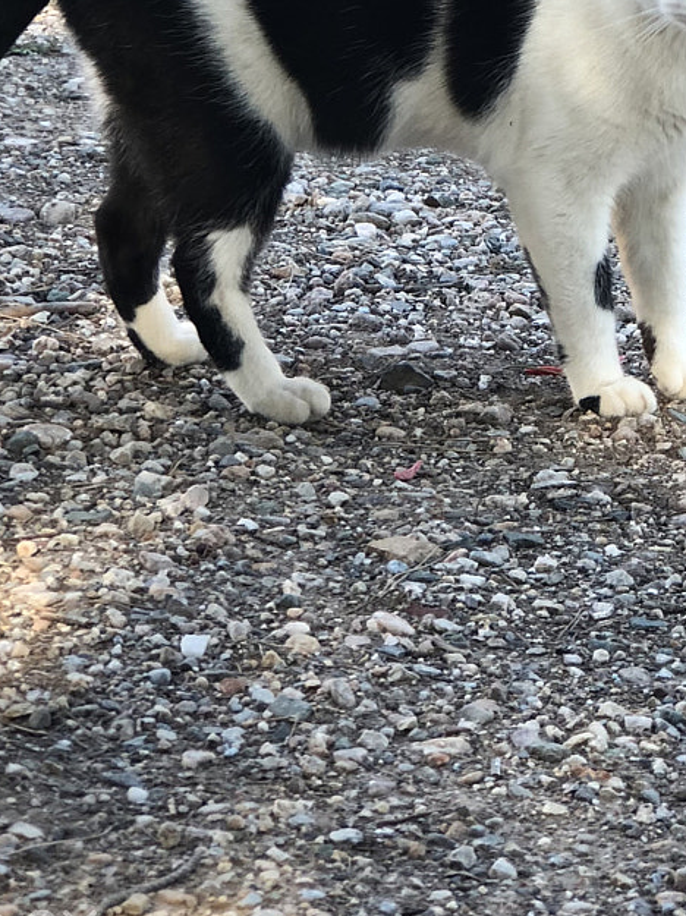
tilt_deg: -9.6
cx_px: 613
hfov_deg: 10.1
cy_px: -37
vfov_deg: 13.3
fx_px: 3862
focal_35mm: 146
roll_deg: +1.4
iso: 25
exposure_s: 1/50
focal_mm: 6.6
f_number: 2.8
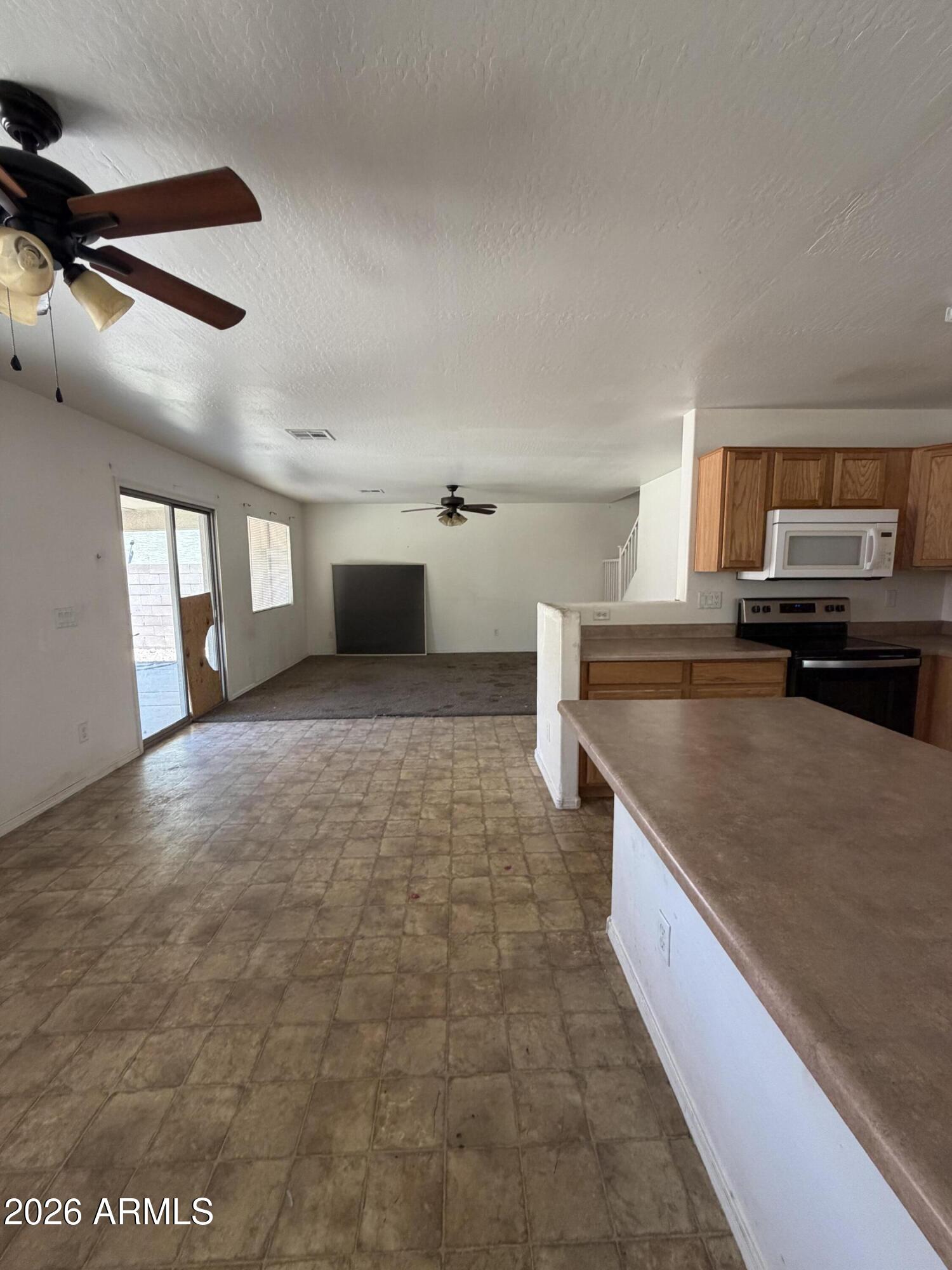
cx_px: 476
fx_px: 513
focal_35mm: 14
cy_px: 635
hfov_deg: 85.7
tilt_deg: -7.1
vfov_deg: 102.1
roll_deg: +0.8
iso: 320
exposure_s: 1/121
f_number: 2.2
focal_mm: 2.22
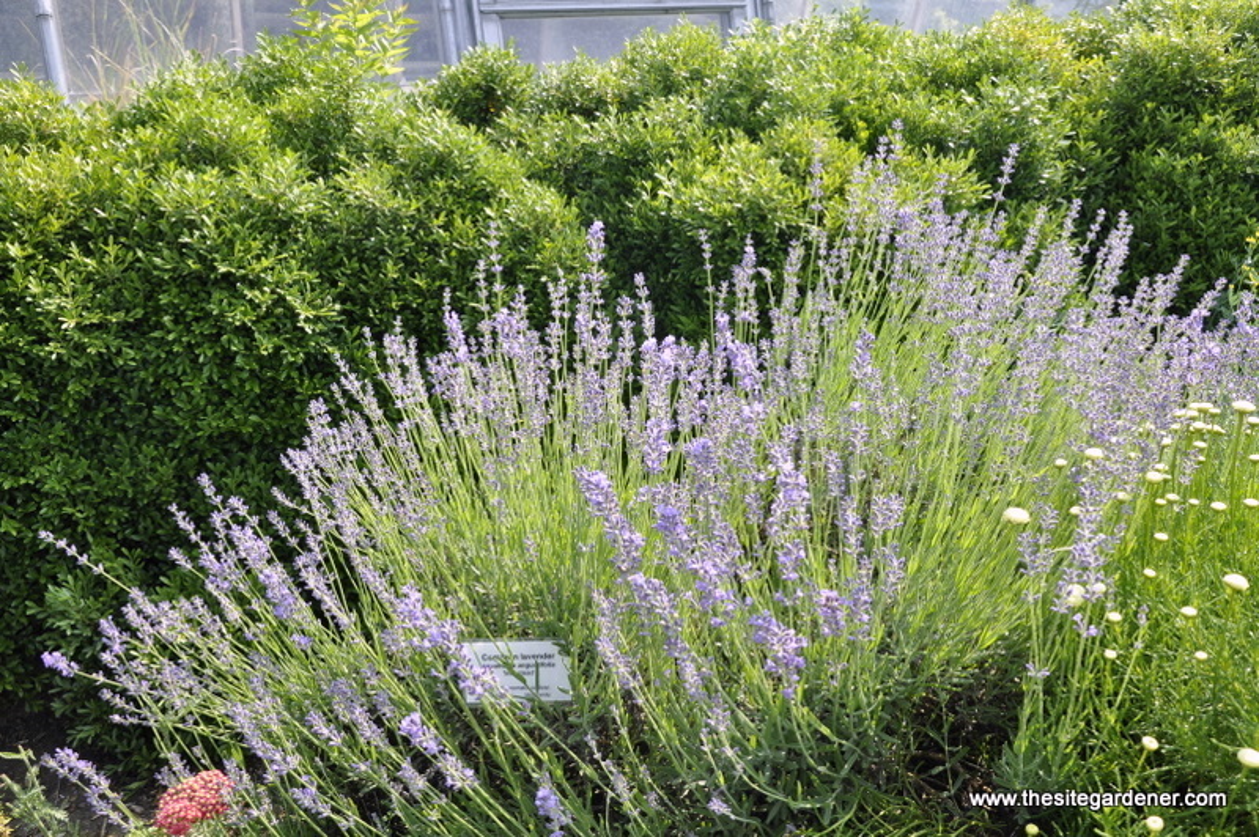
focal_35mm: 36
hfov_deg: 53.2
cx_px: 630
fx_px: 1258
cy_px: 418
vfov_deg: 36.8
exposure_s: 1/100
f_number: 10
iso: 200
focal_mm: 24
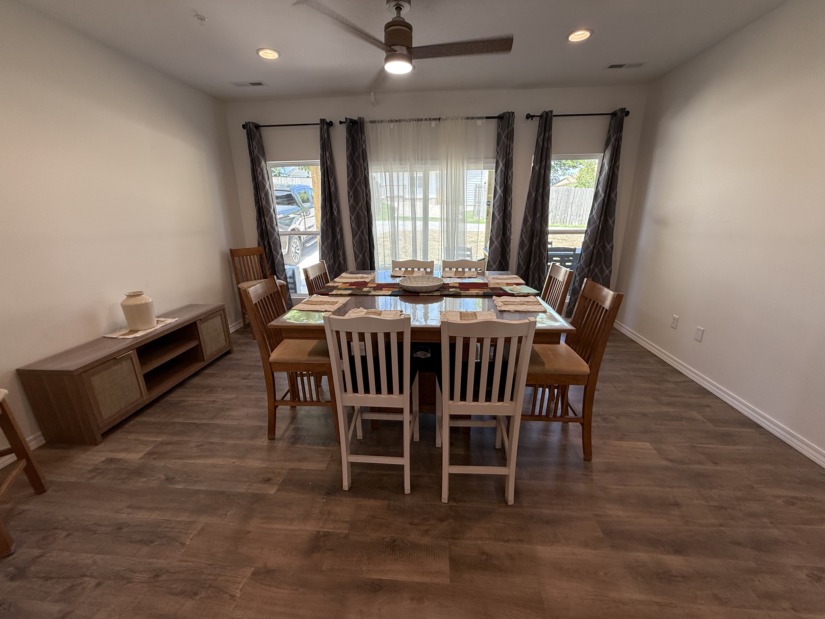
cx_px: 412
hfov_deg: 102.1
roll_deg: +0.3
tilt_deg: -16.3
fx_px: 334
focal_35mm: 14
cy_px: 310
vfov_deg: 85.7
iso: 100
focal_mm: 2.22
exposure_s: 1/120
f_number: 2.2
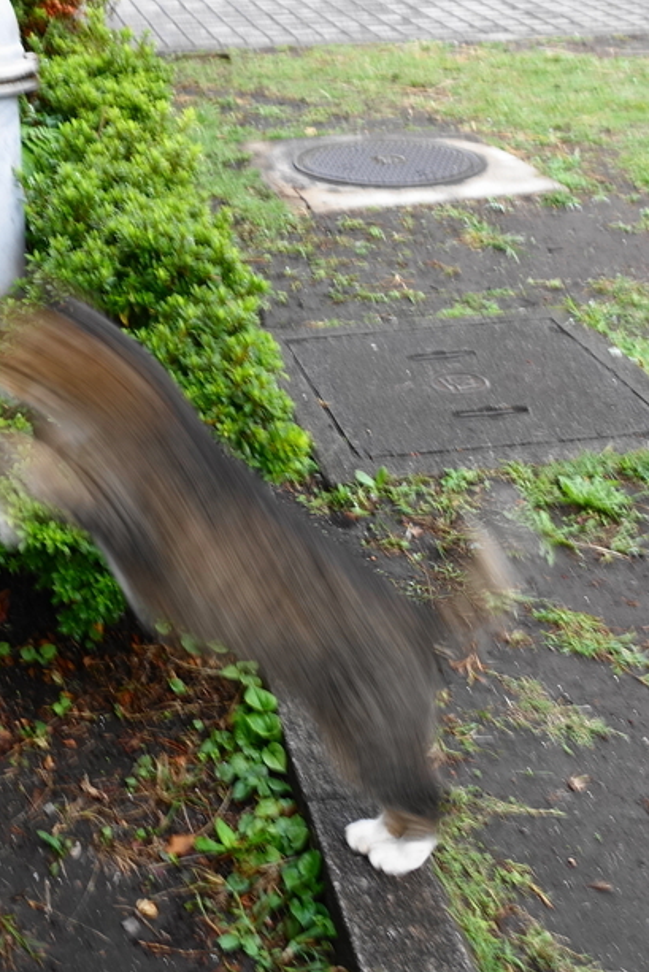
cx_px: 75
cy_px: 493
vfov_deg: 41.9
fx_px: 1270
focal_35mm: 47
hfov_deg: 27.7
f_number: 2.8
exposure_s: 1/40
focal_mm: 8.8
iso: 125
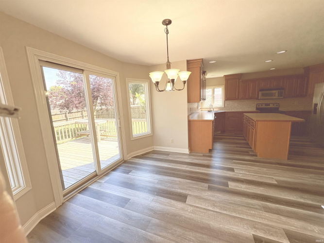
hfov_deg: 102.1
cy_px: 122
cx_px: 162
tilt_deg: -8.2
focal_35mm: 14
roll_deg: +3.5
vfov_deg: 85.7
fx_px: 131
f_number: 2.2
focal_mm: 2.22
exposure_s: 1/130
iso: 80
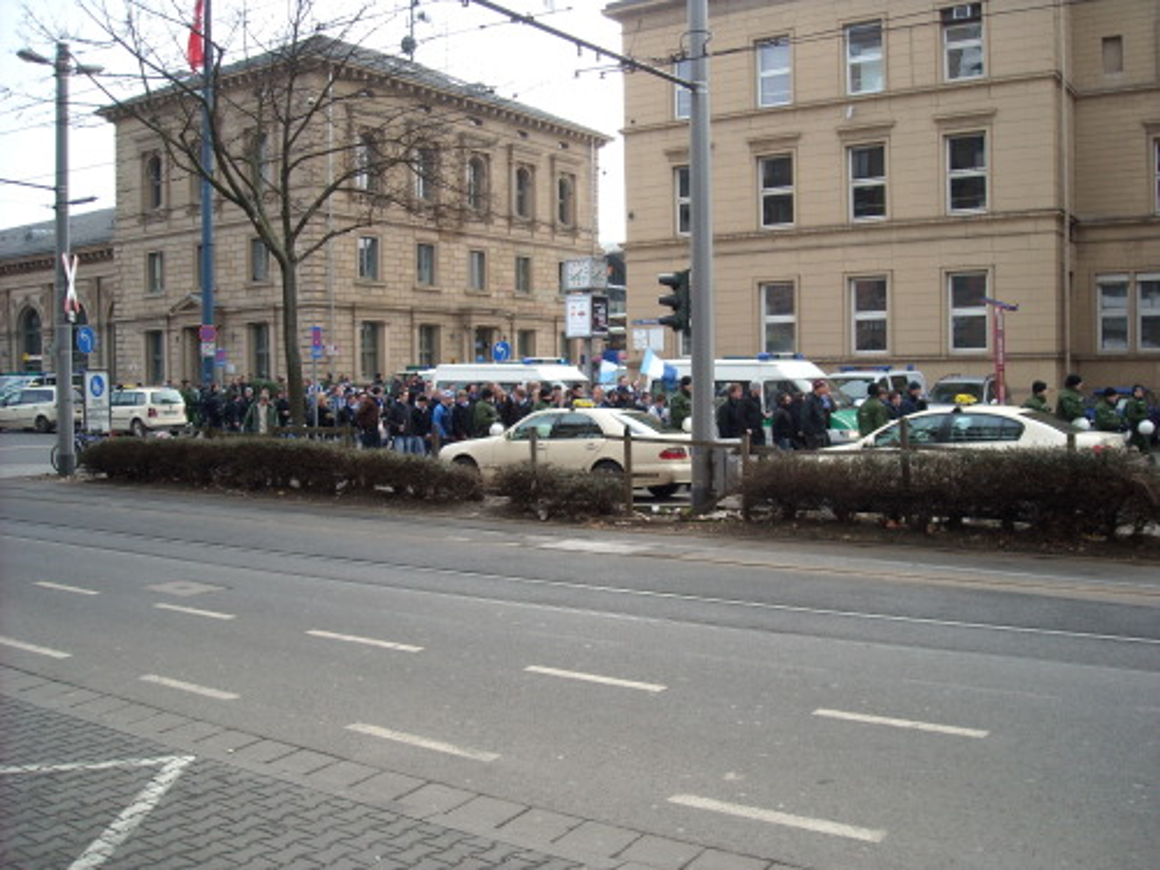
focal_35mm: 35
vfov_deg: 40.7
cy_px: 435
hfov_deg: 52.6
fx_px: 1173
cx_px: 580
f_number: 2.8
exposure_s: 1/141
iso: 64
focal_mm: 5.7
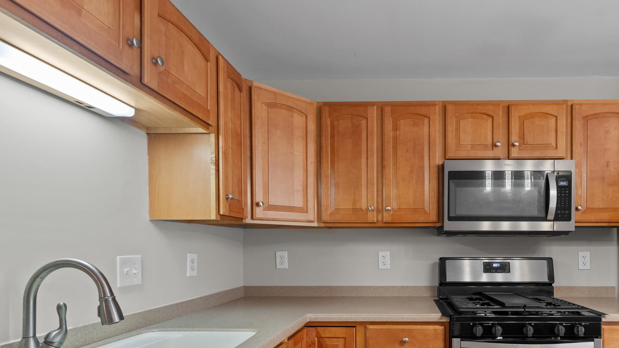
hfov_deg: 81.8
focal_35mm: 21
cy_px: 254
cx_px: 397
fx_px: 345
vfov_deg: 51.6
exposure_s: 1/1.25
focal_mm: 14
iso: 100
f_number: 8
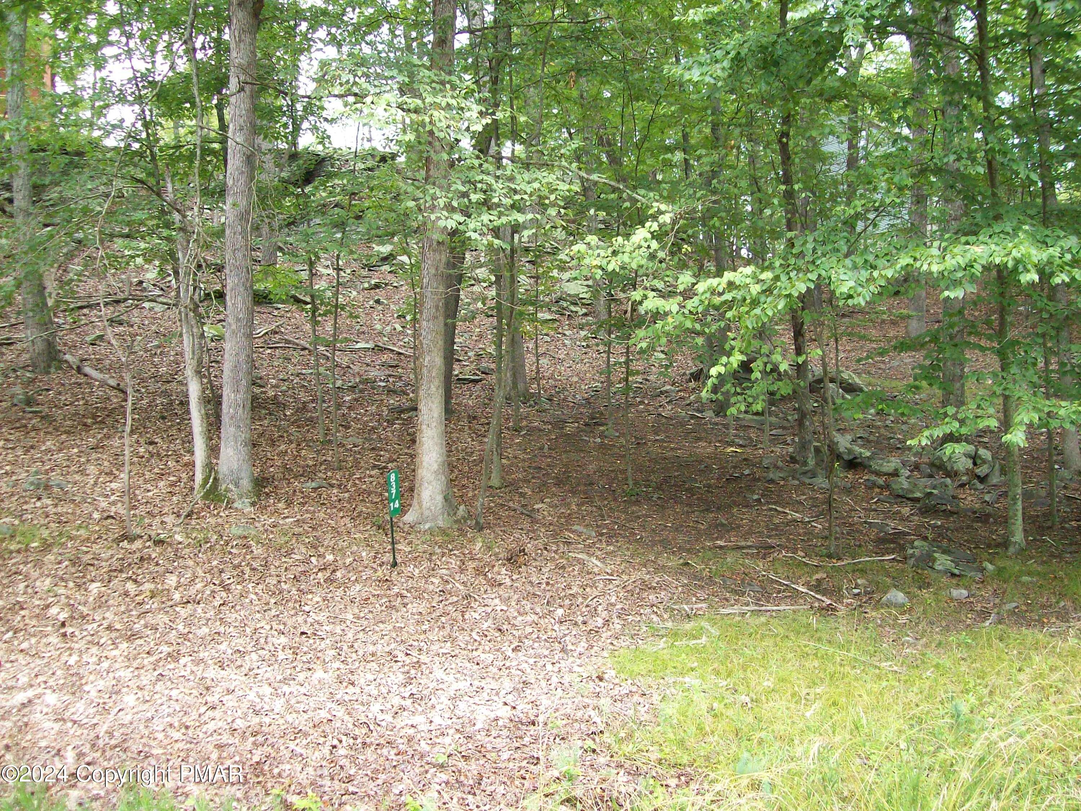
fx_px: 1124
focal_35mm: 36
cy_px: 406
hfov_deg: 51.4
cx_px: 540
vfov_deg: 39.7
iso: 200
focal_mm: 6
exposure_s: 1/126
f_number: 2.7
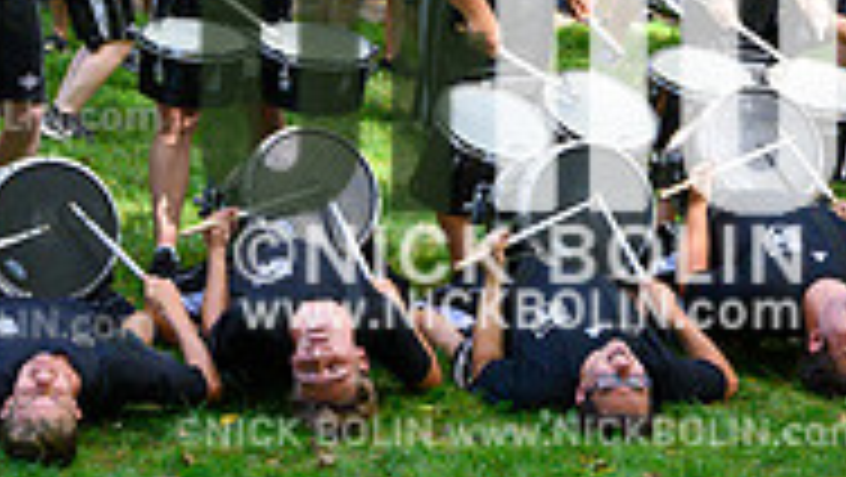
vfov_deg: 11.0
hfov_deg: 19.4
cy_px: 119
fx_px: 2469
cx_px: 518
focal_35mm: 110
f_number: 11
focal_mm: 34
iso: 2500
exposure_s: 1/500
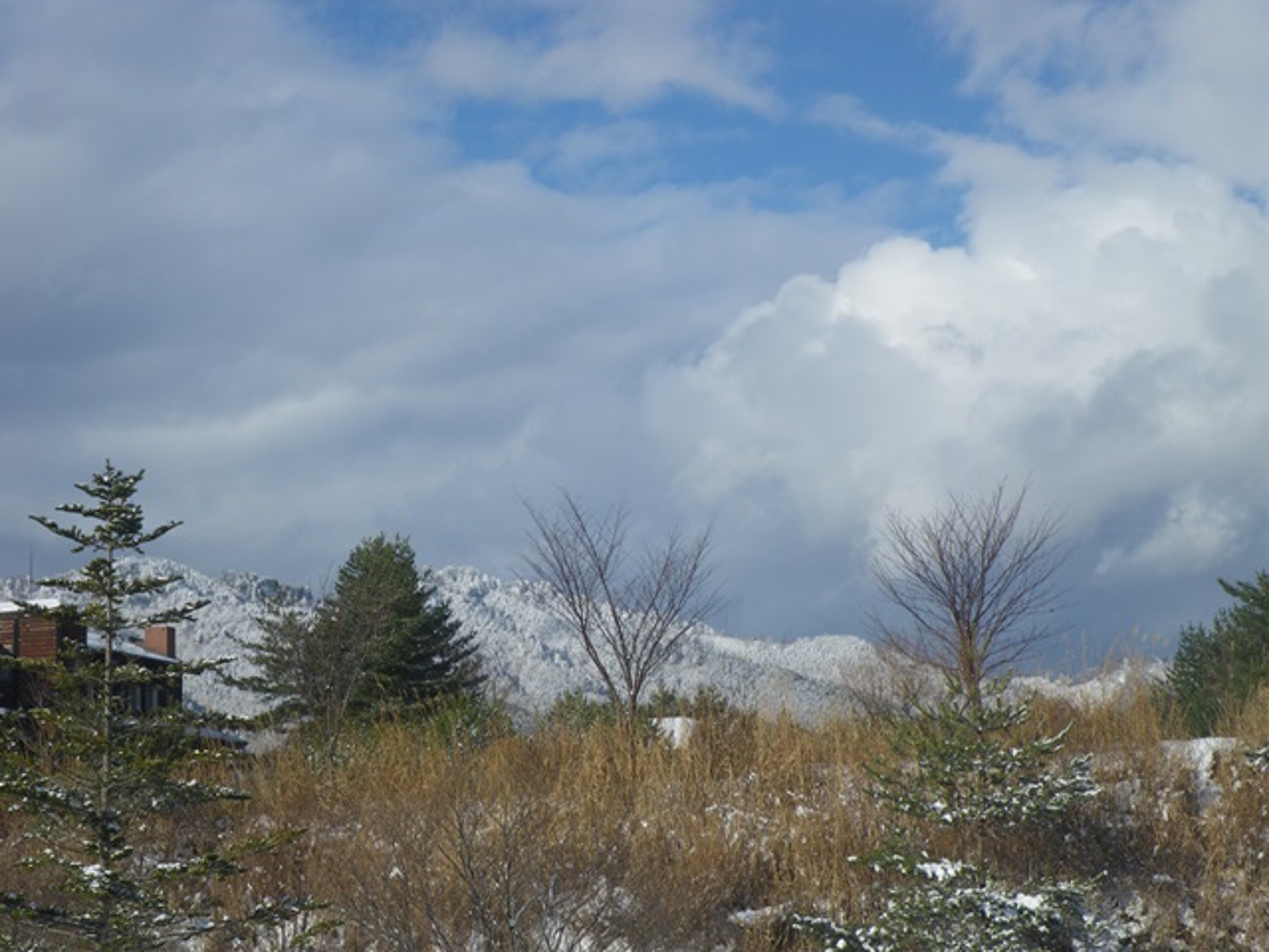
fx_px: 2273
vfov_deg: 23.7
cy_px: 476
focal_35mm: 62
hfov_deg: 31.2
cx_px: 634
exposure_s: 1/250
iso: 50
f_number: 5.5
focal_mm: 11.1
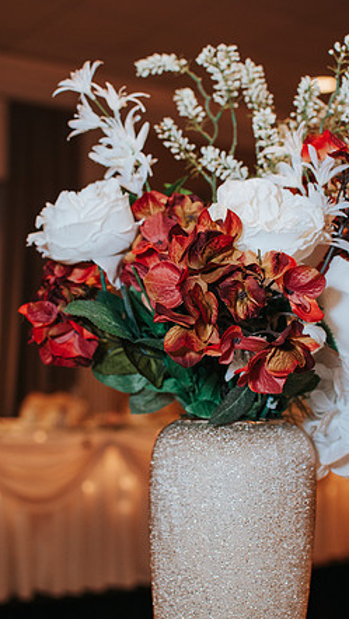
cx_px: 205
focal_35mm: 56
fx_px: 920
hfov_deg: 21.5
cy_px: 305
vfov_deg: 37.2
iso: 800
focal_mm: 35
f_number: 3.2
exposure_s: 1/200
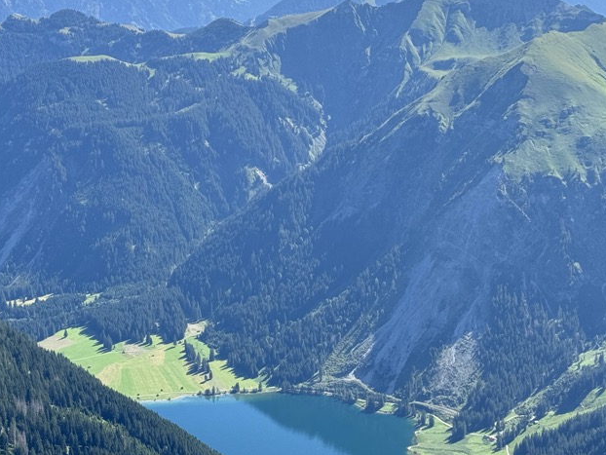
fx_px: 1384
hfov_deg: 24.7
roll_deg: -0.7
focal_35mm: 79
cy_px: 277
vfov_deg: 18.7
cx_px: 329
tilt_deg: -14.1
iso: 64
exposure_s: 1/1770
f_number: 1.78
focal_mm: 6.76
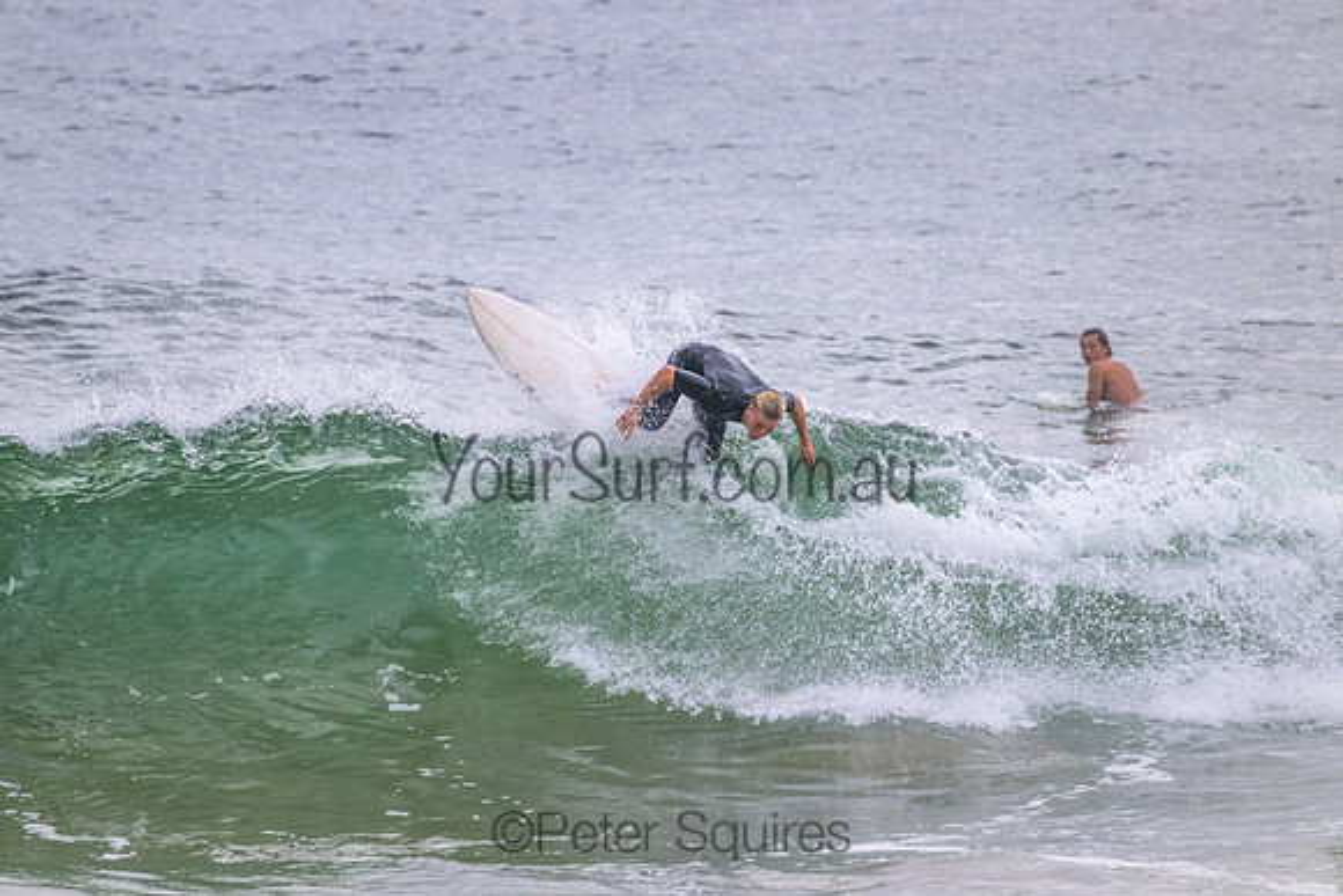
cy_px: 448
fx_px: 29850
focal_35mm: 800
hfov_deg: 2.6
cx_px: 672
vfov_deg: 1.7
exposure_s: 1/2000
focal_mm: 800
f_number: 11
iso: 4000
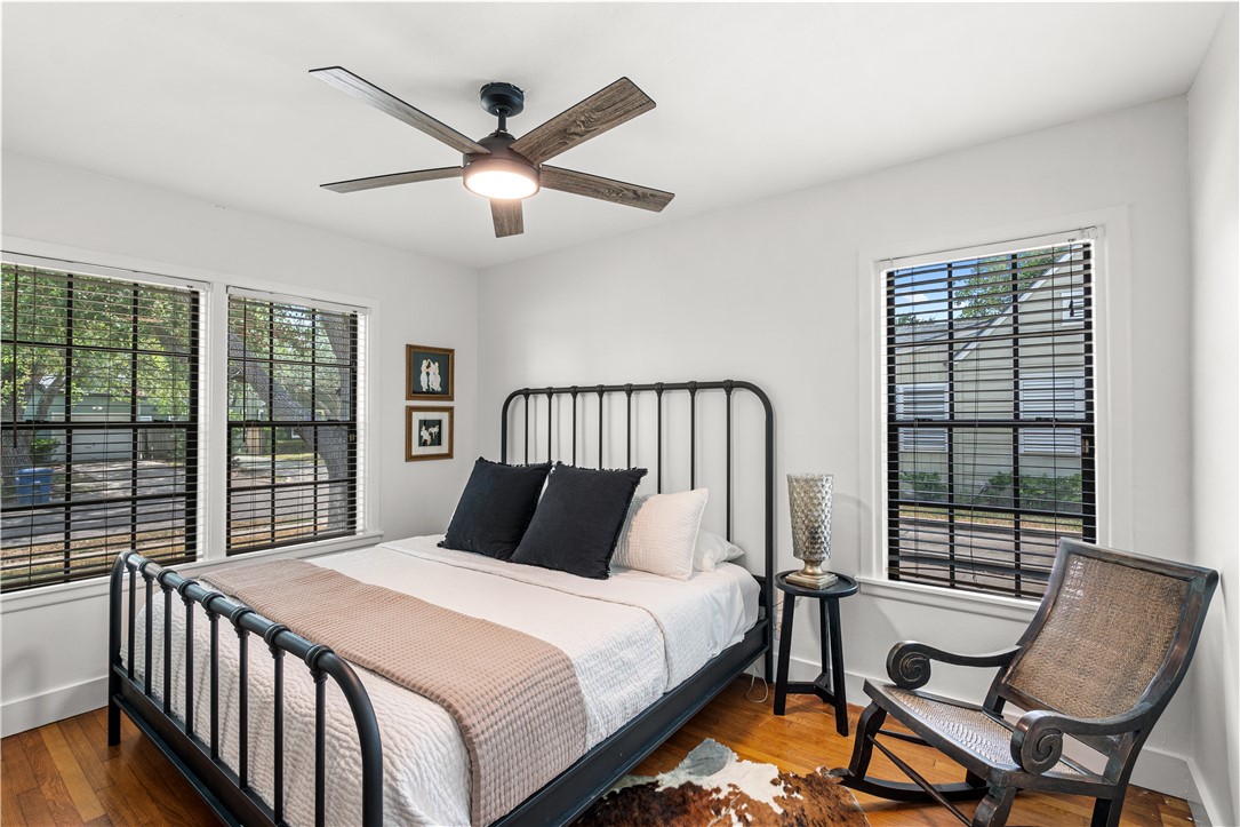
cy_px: 414
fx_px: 551
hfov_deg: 96.7
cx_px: 620
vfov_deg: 73.7
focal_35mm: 16
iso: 400
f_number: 8
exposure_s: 1/1.25
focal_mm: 11
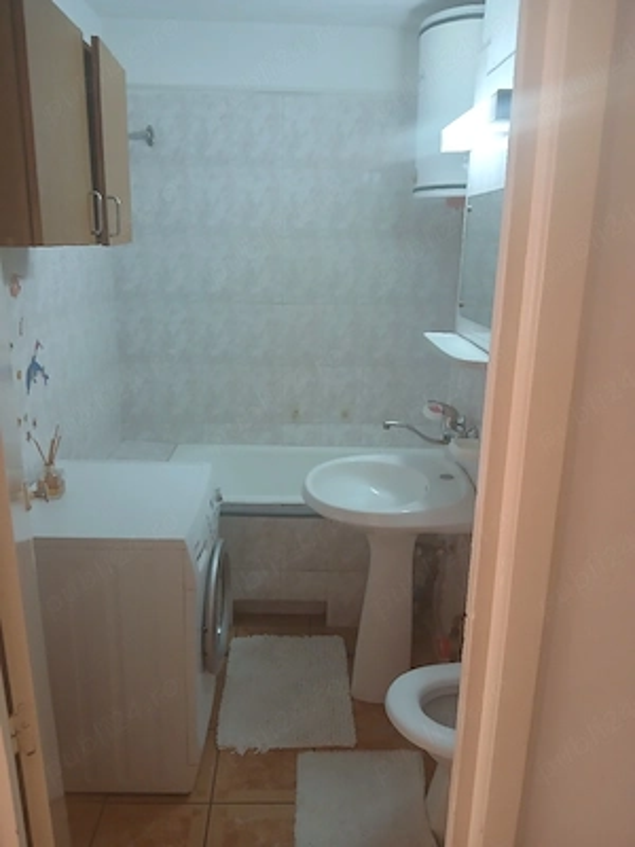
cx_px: 318
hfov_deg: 53.1
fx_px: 636
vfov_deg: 67.3
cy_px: 424
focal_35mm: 26
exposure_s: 1/33.3
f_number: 1.8
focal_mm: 3.98
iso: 320
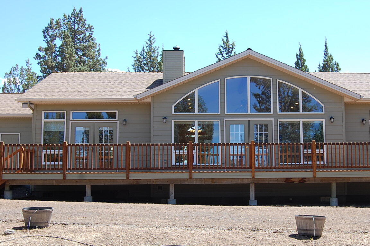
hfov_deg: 38.6
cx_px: 236
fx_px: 524
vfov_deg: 26.4
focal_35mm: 51
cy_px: 127
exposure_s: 1/250
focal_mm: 26
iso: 200
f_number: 8
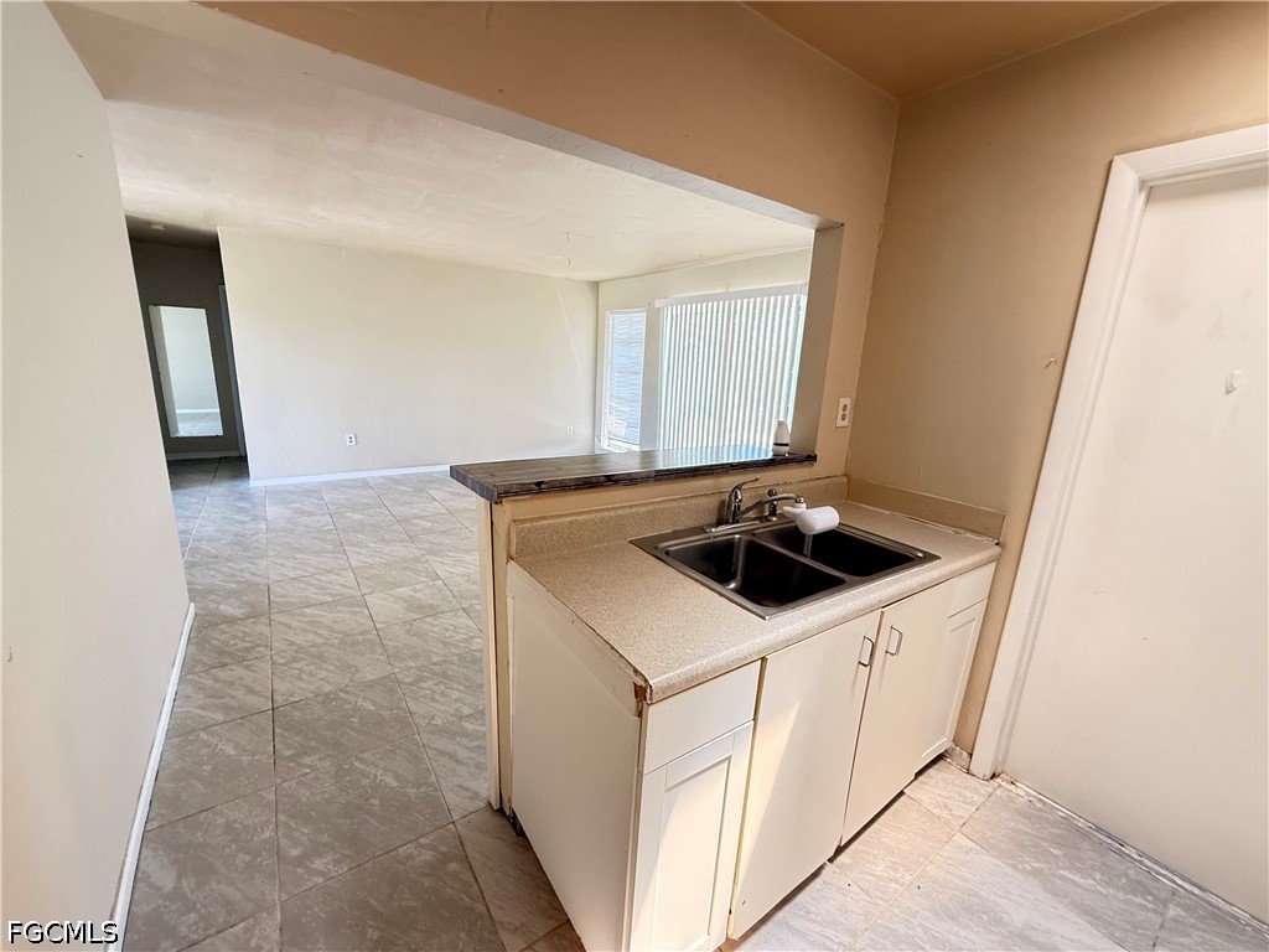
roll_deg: -2.6
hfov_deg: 102.1
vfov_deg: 85.7
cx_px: 634
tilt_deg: -12.7
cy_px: 476
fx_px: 513
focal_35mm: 14
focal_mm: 2.22
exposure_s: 1/76
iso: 320
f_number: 2.2
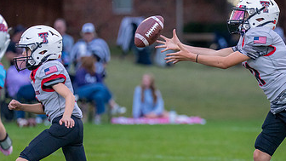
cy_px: 111
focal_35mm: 556
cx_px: 273
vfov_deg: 2.2
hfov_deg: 3.9
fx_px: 4216
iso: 1600
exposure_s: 1/1250
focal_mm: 200
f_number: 2.8
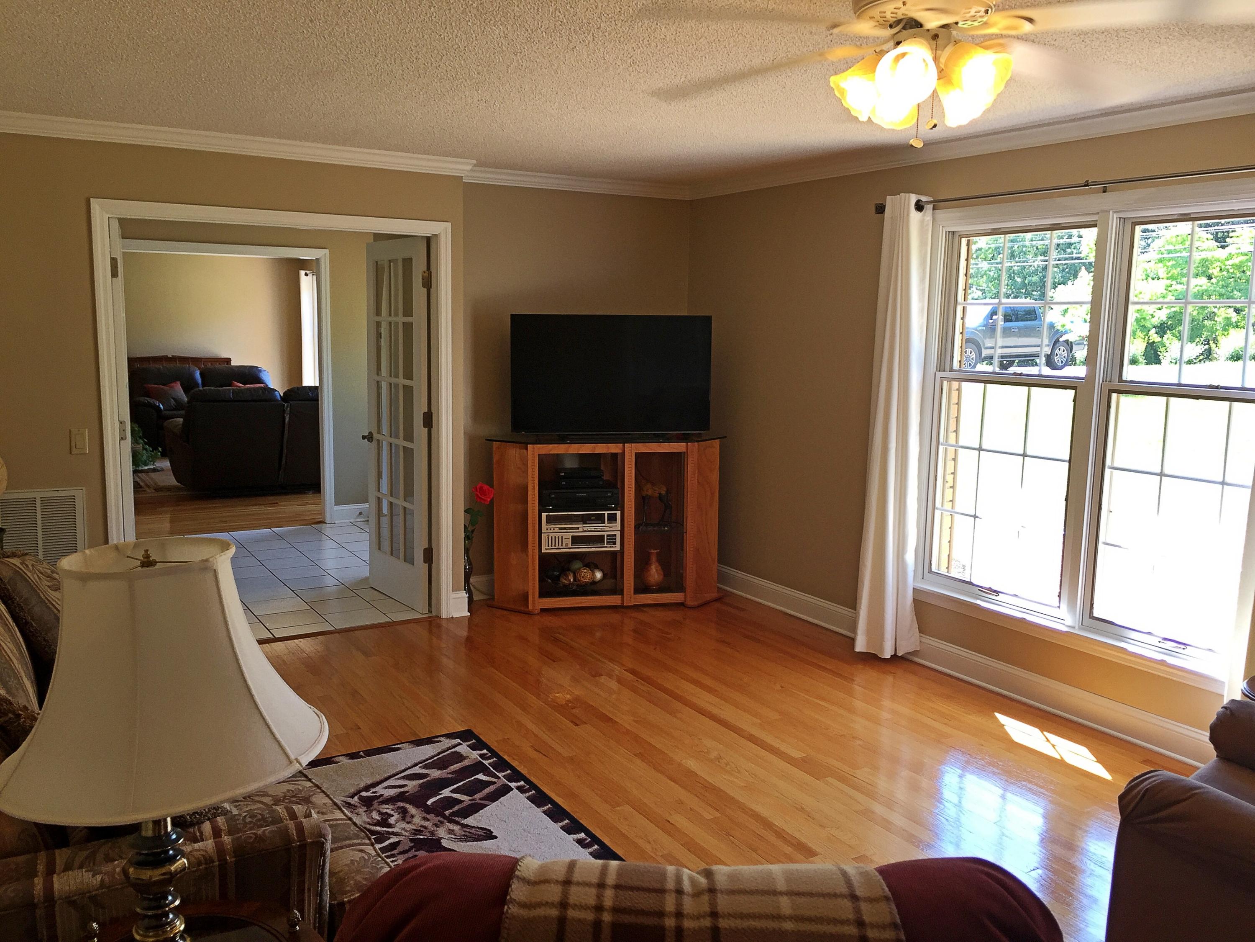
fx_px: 1051
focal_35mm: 29
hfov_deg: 61.7
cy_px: 471
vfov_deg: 48.2
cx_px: 628
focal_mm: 4.15
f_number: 2.2
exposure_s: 1/60
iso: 32
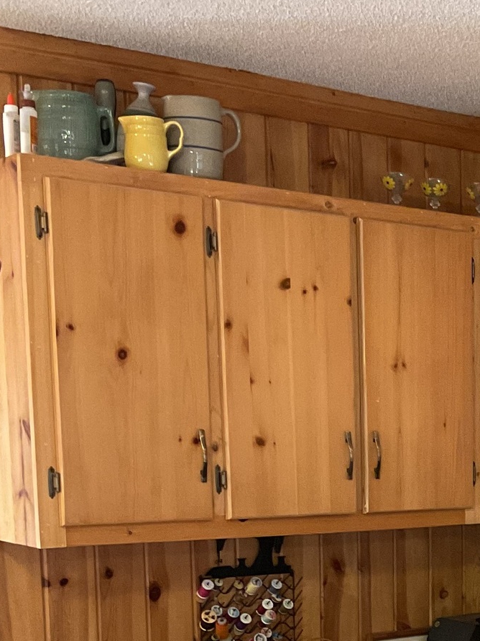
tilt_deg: -9.0
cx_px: 591
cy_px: 632
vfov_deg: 24.8
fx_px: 1387
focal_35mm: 75
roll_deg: -1.5
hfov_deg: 18.5
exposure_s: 1/60
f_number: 1.8
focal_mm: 3
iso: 250
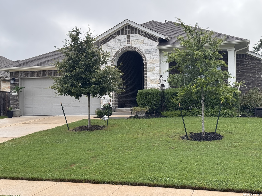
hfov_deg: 39.7
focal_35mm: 48
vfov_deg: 30.3
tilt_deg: +0.8
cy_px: 98
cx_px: 131
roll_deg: +0.9
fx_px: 363
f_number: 1.78
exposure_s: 1/360
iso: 64
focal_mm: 6.76
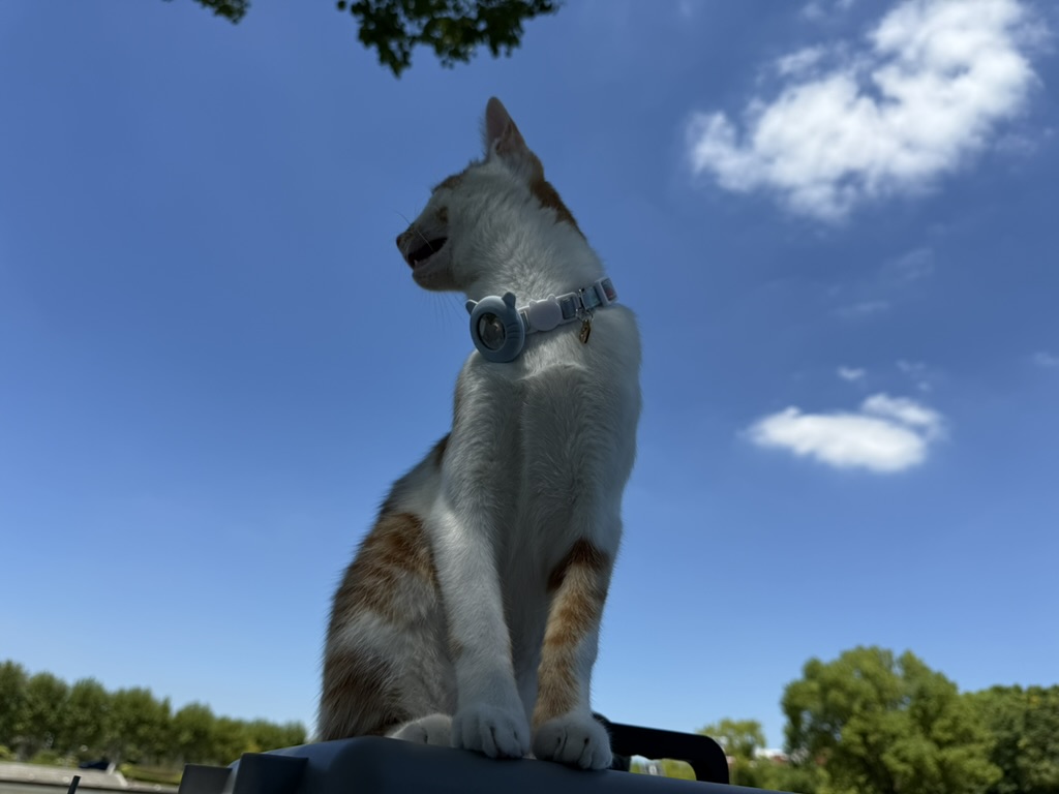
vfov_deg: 56.8
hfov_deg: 71.6
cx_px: 530
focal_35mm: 24
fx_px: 734
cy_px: 397
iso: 80
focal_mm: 6.76
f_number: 1.78
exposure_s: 1/4673
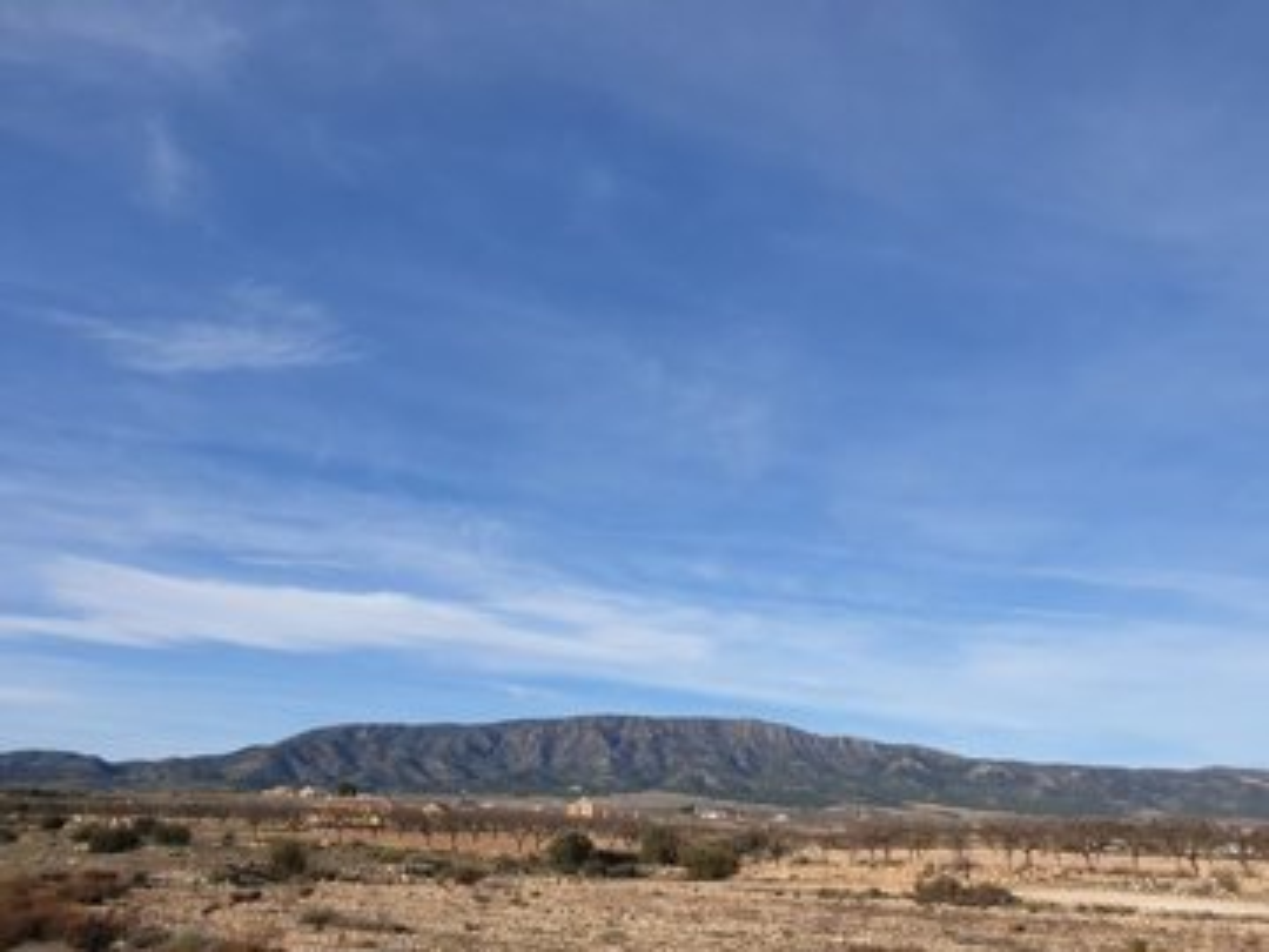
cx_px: 634
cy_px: 476
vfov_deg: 53.1
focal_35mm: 26
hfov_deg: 67.3
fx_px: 953
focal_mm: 4.3
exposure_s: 1/1623
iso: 50
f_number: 2.4
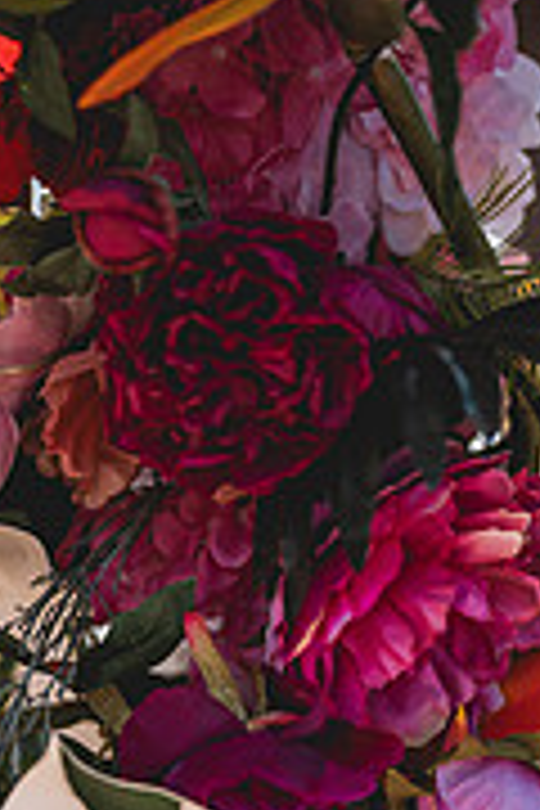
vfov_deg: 15.9
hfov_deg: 11.0
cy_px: 909
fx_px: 2812
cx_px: 274
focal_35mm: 125
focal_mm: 50
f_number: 1.2
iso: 50
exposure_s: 1/1600
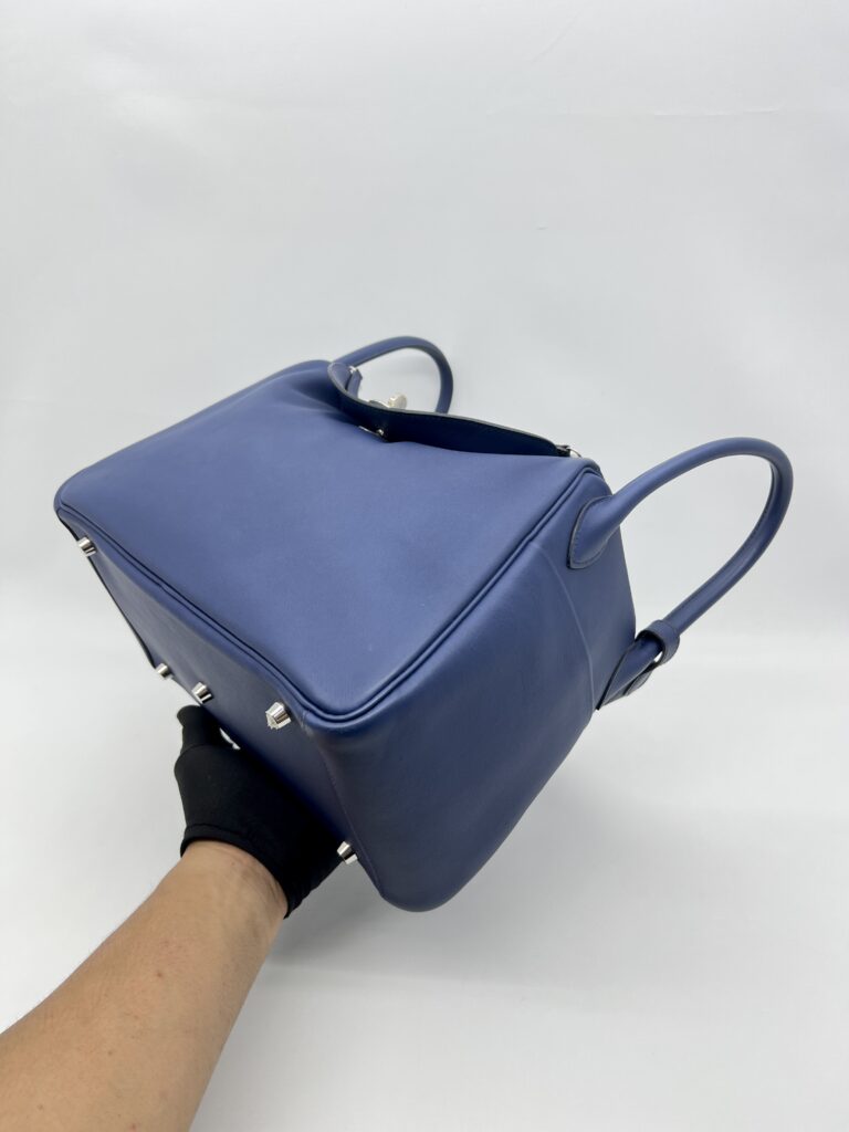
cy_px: 566
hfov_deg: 53.1
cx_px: 424
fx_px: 850
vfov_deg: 67.3
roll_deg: +1.0
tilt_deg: -25.0
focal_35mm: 26
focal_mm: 5.7
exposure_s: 1/100
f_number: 1.5
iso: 40
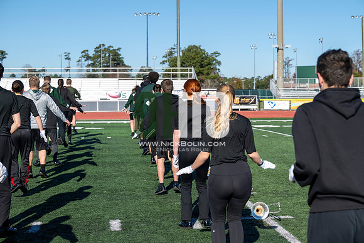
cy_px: 122
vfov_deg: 19.5
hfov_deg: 28.8
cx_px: 182
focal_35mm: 70
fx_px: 708
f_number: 5
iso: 250
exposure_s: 1/2000
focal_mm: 70
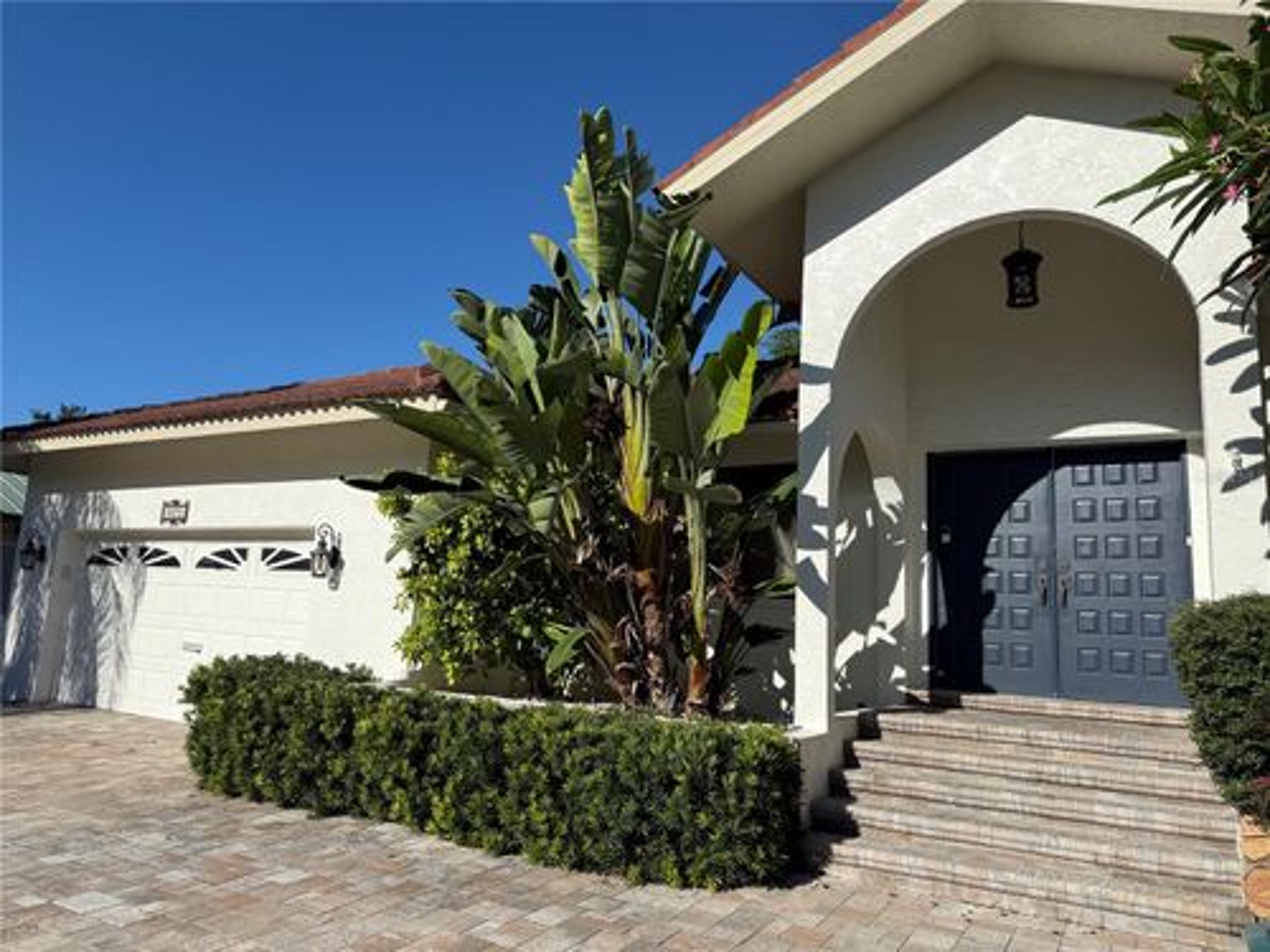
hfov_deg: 71.6
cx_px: 635
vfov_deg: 56.8
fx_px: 881
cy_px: 476
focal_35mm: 24
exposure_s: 1/6173
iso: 80
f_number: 1.78
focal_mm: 6.76
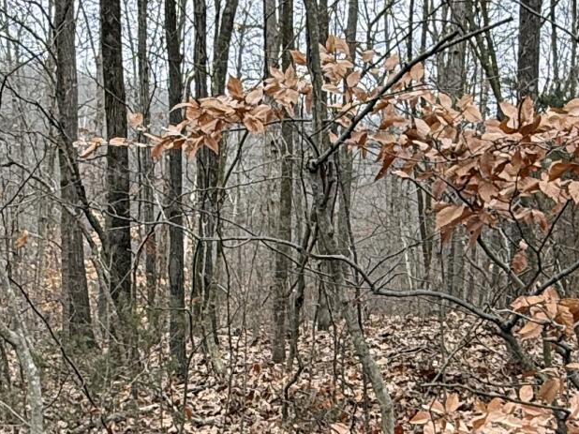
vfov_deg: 21.4
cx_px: 323
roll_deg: -1.1
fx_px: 1137
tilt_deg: -7.1
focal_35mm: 68
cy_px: 334
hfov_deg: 28.5
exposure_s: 1/99
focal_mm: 2.22
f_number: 2.2
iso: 64
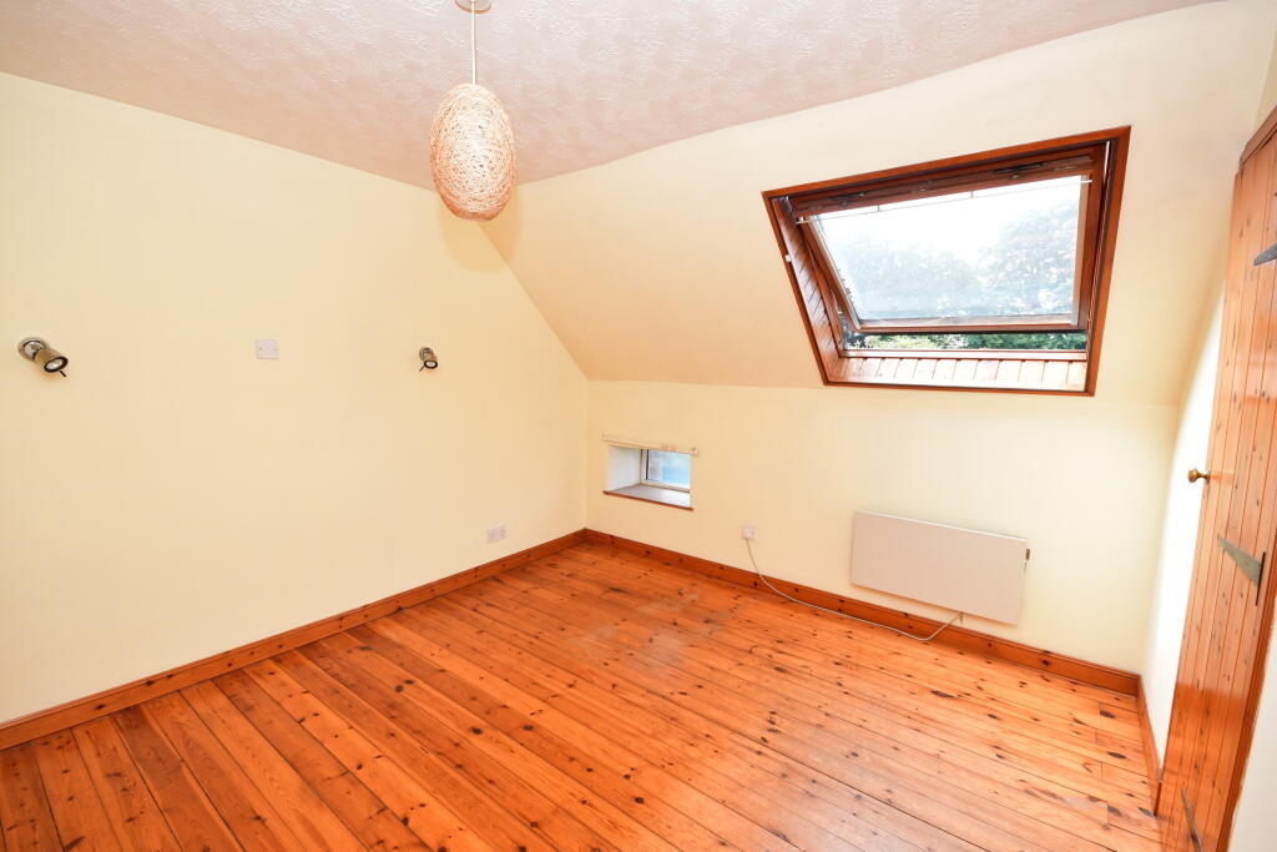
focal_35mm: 15
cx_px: 638
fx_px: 532
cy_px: 426
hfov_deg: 100.4
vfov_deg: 77.3
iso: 1100
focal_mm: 10
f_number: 9
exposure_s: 1/125
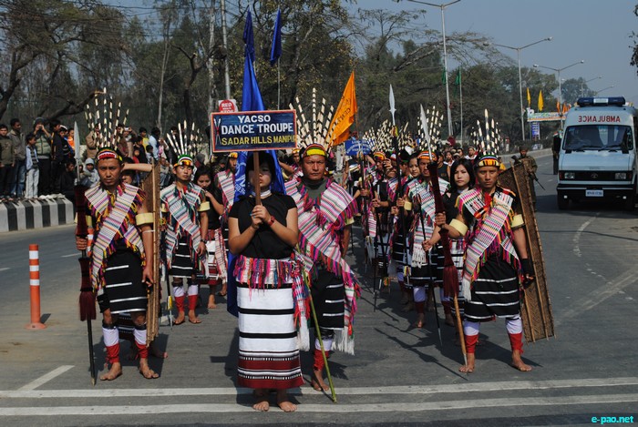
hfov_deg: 33.4
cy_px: 214
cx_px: 319
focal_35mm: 60
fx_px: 1065
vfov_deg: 22.7
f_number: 8
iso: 100
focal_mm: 40
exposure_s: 1/320
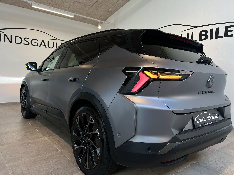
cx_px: 117
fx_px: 176
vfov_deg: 53.1
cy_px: 88
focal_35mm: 26
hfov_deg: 67.3
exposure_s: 1/168
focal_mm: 5.7
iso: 50
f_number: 1.5
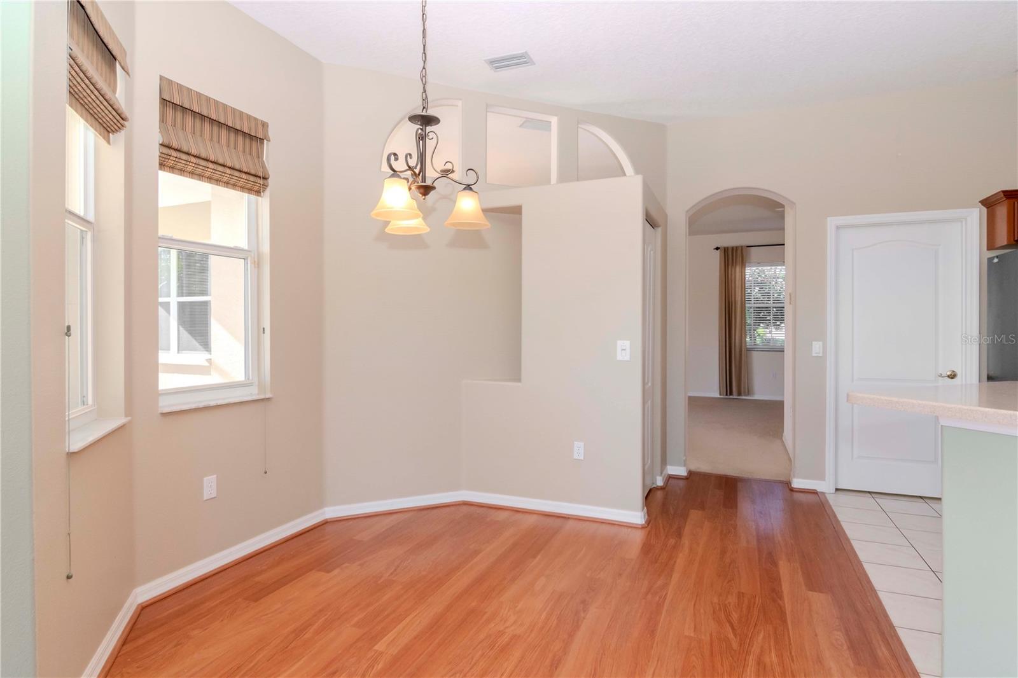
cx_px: 509
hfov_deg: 90.0
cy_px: 339
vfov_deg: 67.4
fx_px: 509
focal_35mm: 18
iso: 640
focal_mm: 12
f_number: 14
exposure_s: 1/25
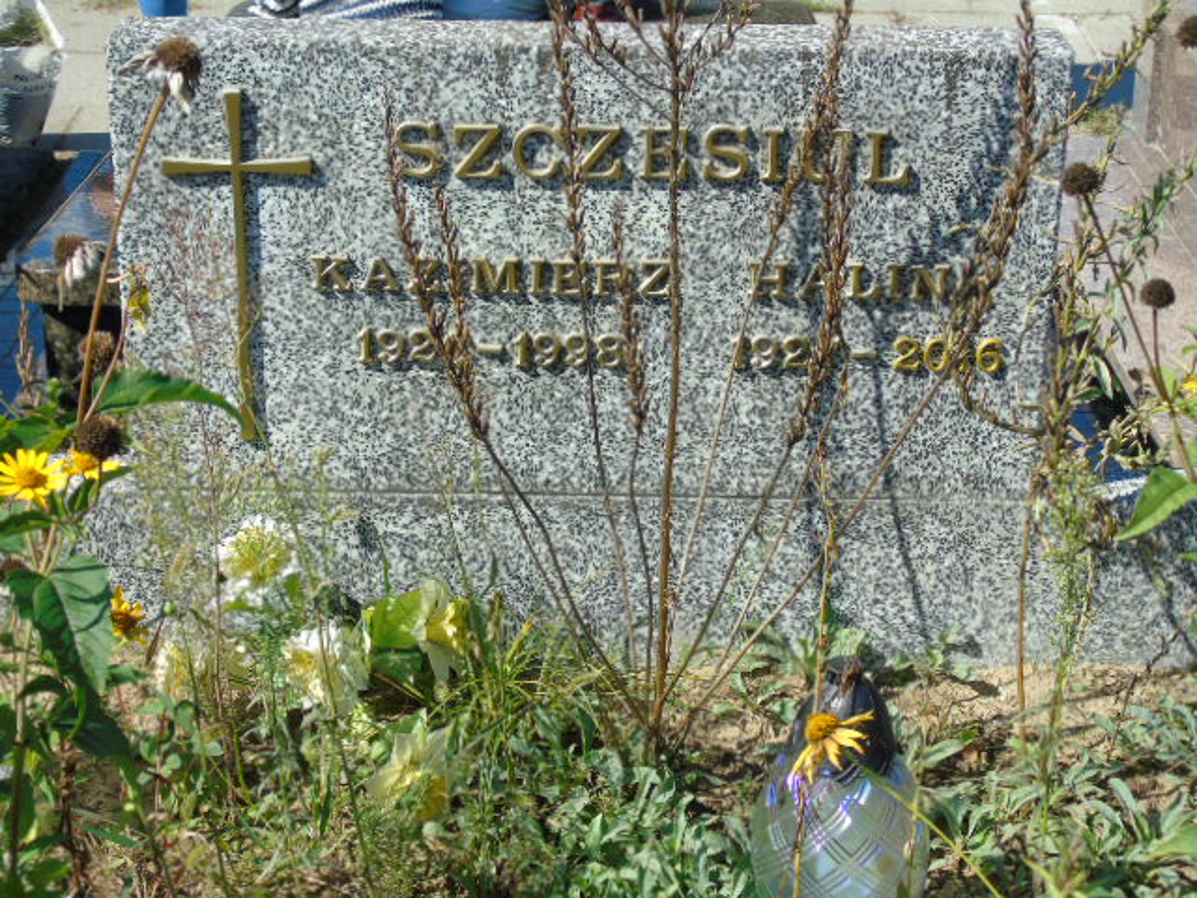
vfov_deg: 20.7
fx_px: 2455
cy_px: 449
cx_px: 598
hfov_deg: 27.4
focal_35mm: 71
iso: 80
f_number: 4.7
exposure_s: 1/320
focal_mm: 13
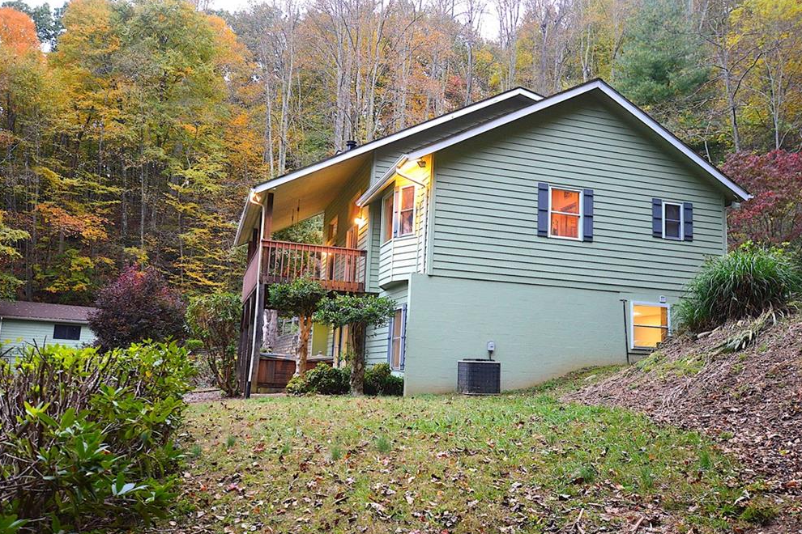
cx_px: 403
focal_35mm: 31
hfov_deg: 60.3
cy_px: 273
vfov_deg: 42.3
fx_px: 691
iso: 800
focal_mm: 20
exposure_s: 1/25
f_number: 3.5
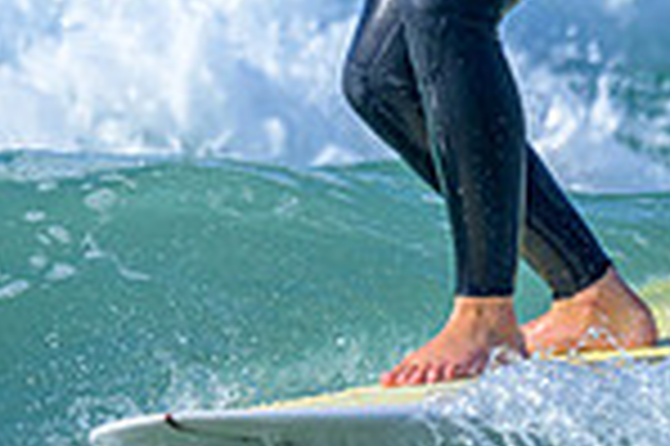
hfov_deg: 0.6
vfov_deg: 0.4
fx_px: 59285
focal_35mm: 3189
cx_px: 284
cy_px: -135
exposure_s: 1/2000
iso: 320
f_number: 6.3
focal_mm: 800
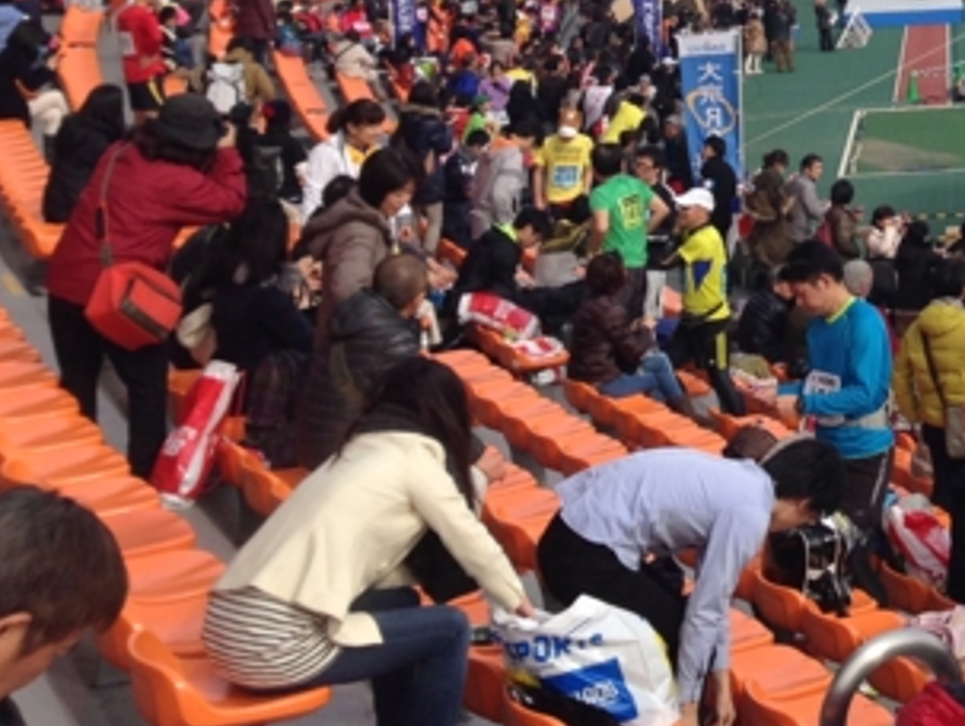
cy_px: -57
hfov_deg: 20.6
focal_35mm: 87
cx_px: 1229
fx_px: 2428
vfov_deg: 16.5
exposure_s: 1/1205
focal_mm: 4.12
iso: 50
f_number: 2.4
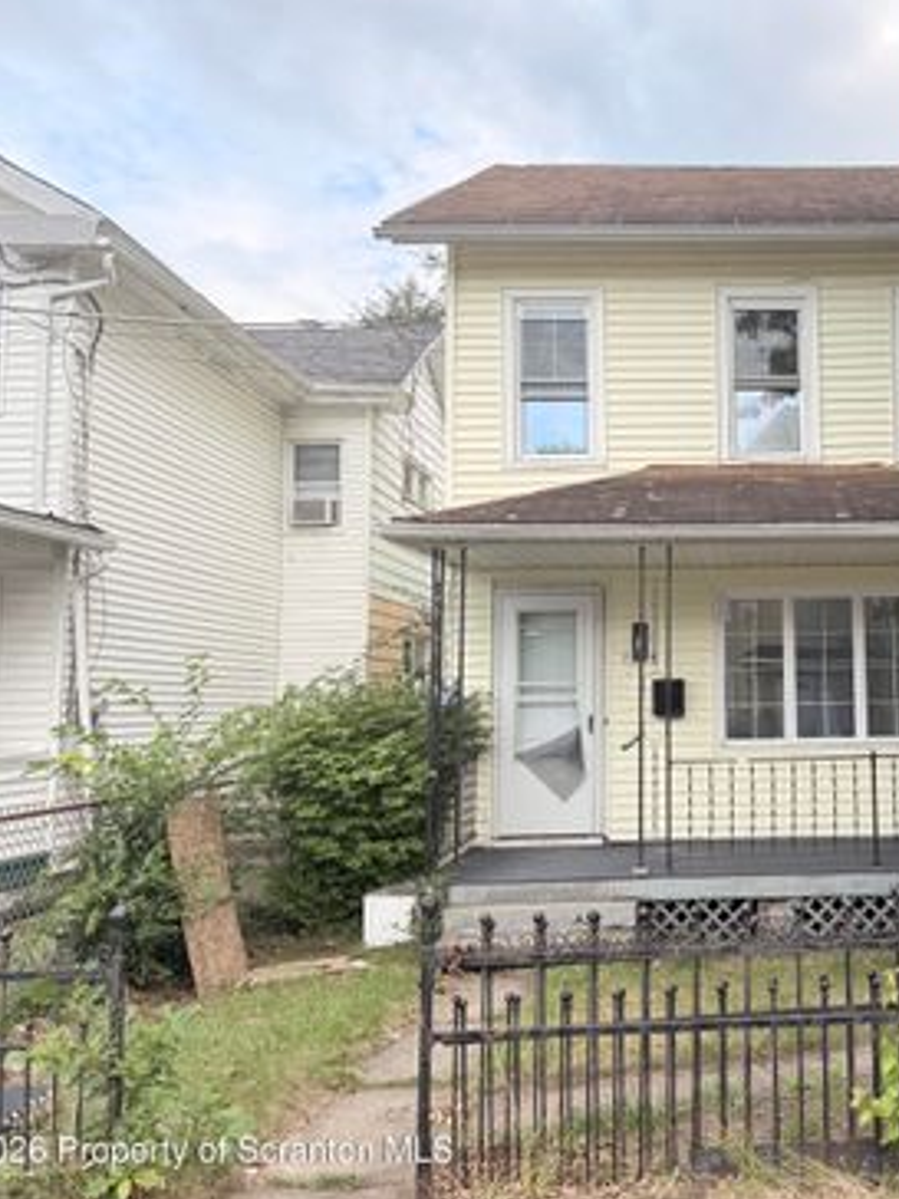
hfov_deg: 40.5
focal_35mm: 33
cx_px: 764
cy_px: 588
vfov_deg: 55.3
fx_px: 1143
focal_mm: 6.76
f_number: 1.78
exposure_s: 1/2169
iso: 100
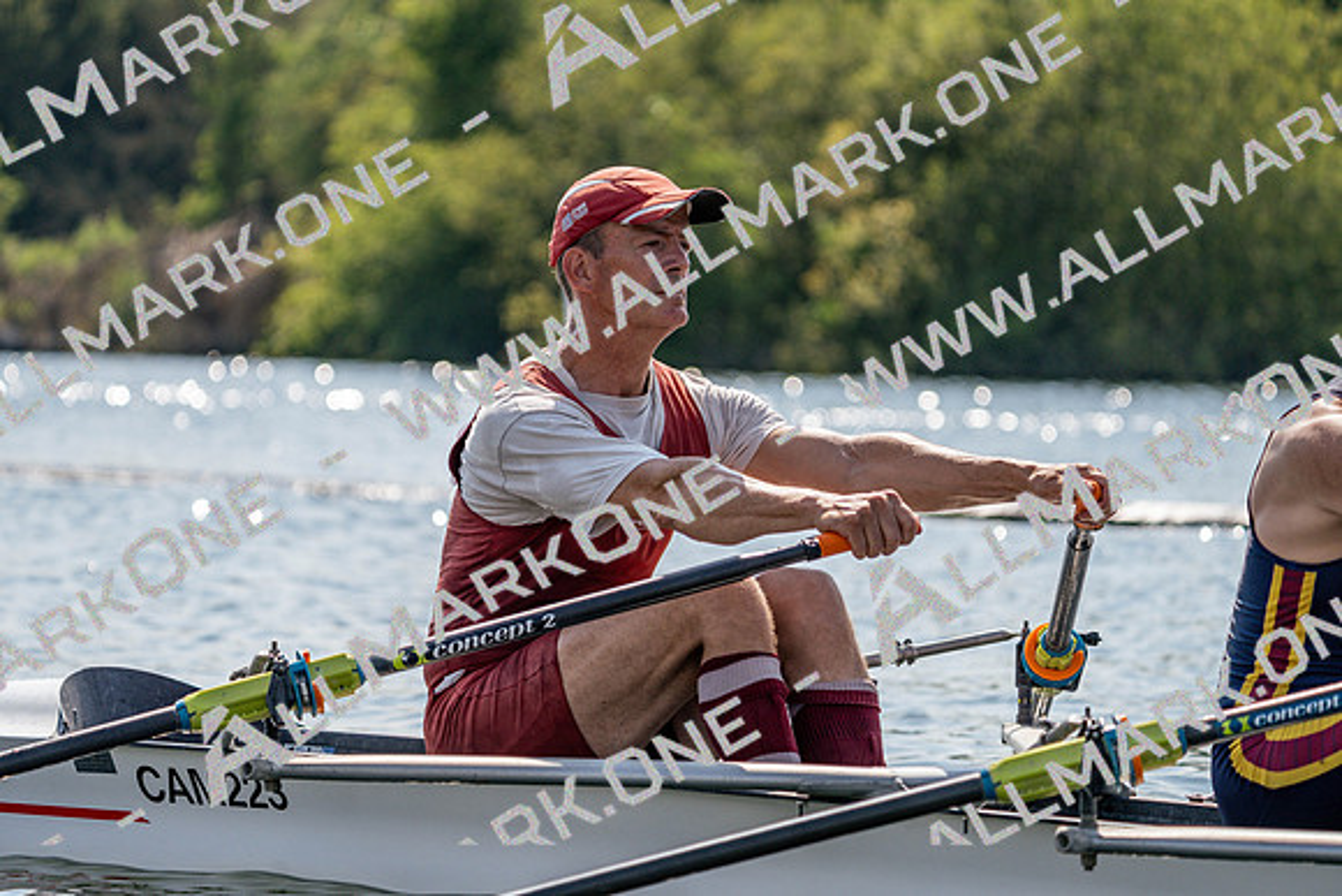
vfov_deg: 6.9
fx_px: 7457
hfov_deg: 10.3
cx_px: 671
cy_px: 448
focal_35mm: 200
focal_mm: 200
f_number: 5.6
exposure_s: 1/1600
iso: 200
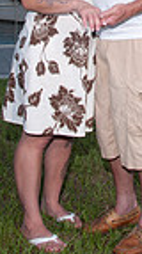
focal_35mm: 89
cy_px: -67
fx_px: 598
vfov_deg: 21.8
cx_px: 138
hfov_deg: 13.4
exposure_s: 1/250
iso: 100
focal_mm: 18
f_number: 9
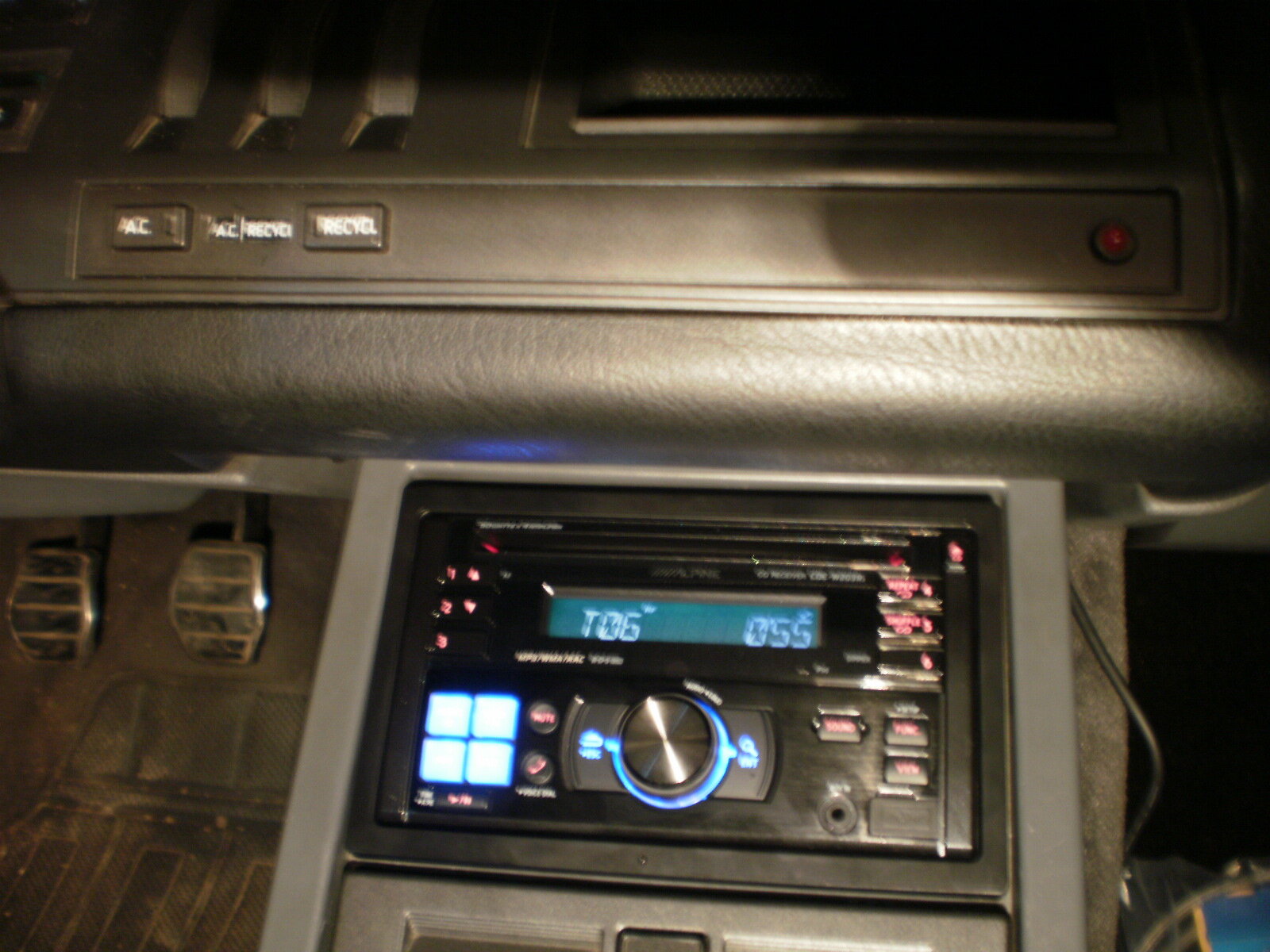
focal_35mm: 36
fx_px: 1321
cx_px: 635
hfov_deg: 51.4
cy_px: 476
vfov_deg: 39.7
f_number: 3.1
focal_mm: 6.3
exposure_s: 1/2
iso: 125
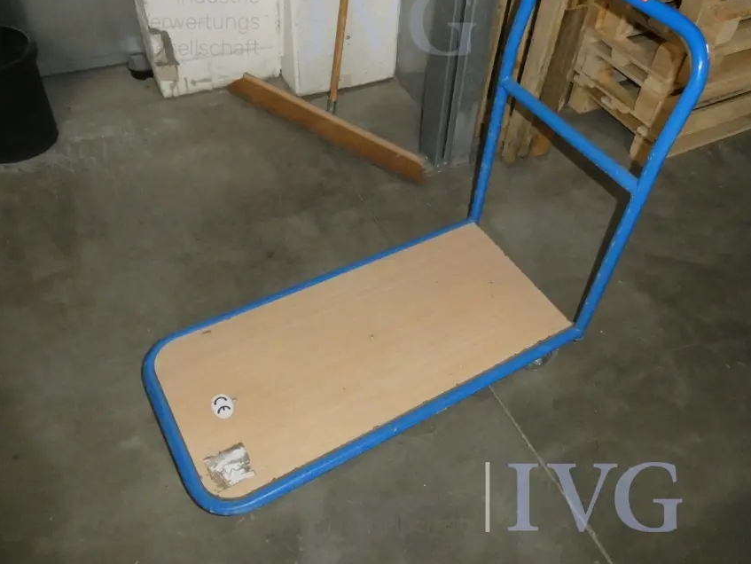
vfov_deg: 48.2
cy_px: 259
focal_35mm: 29
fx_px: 629
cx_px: 410
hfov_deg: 61.5
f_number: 3.3
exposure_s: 1/125
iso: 800
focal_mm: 4.3
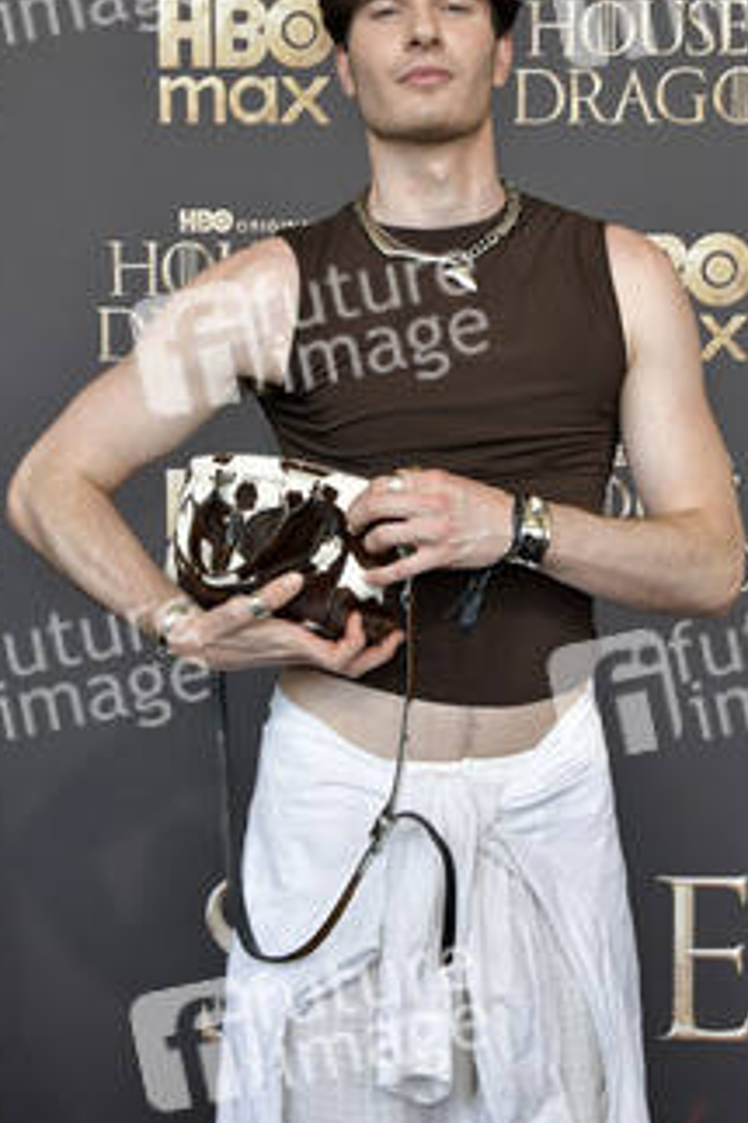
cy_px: 508
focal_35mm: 47
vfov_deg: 41.9
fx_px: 1466
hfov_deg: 28.6
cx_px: 411
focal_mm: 38
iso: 400
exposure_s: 1/250
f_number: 6.3
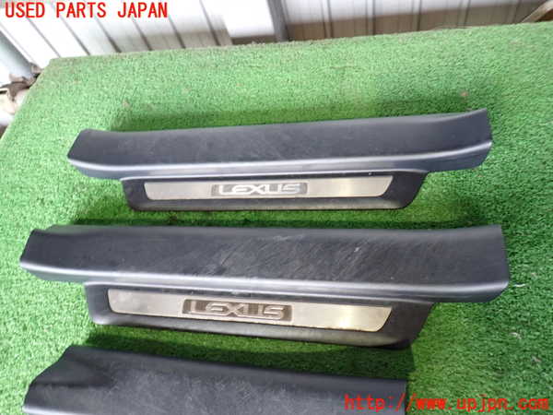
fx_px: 399
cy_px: 208
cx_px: 276
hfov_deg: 69.4
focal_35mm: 25
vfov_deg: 54.9
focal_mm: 4.5
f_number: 2
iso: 320
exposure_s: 1/30
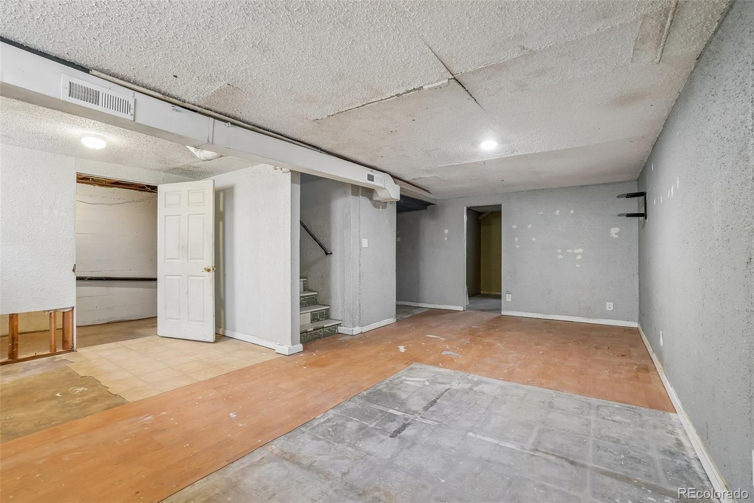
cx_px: 377
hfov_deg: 100.4
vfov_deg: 77.3
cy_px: 252
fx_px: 314
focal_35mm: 15
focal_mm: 10
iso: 400
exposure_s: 1/3.33
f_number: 8
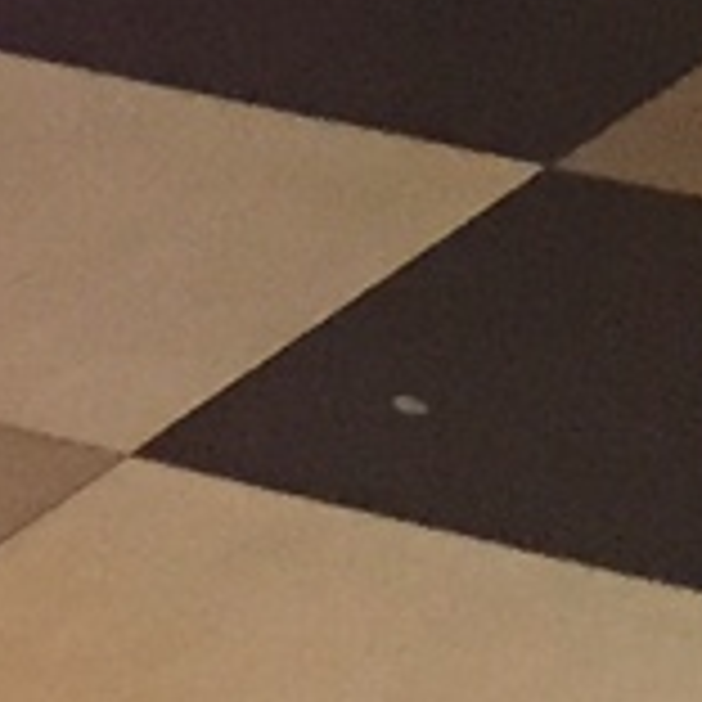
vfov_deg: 5.9
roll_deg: -0.5
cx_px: -392
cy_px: -1638
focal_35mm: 268
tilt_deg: -2.7
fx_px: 6149
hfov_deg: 6.4
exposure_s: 1/24
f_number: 2.2
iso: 250
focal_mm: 4.15
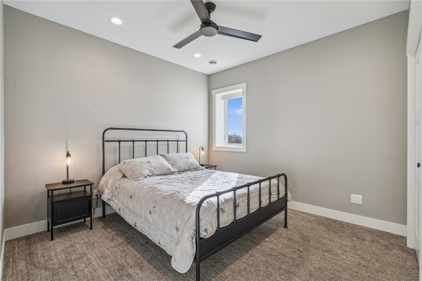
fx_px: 188
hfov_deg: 96.7
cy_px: 140
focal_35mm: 16
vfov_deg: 73.7
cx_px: 211
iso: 400
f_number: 9
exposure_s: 1/40
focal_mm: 16
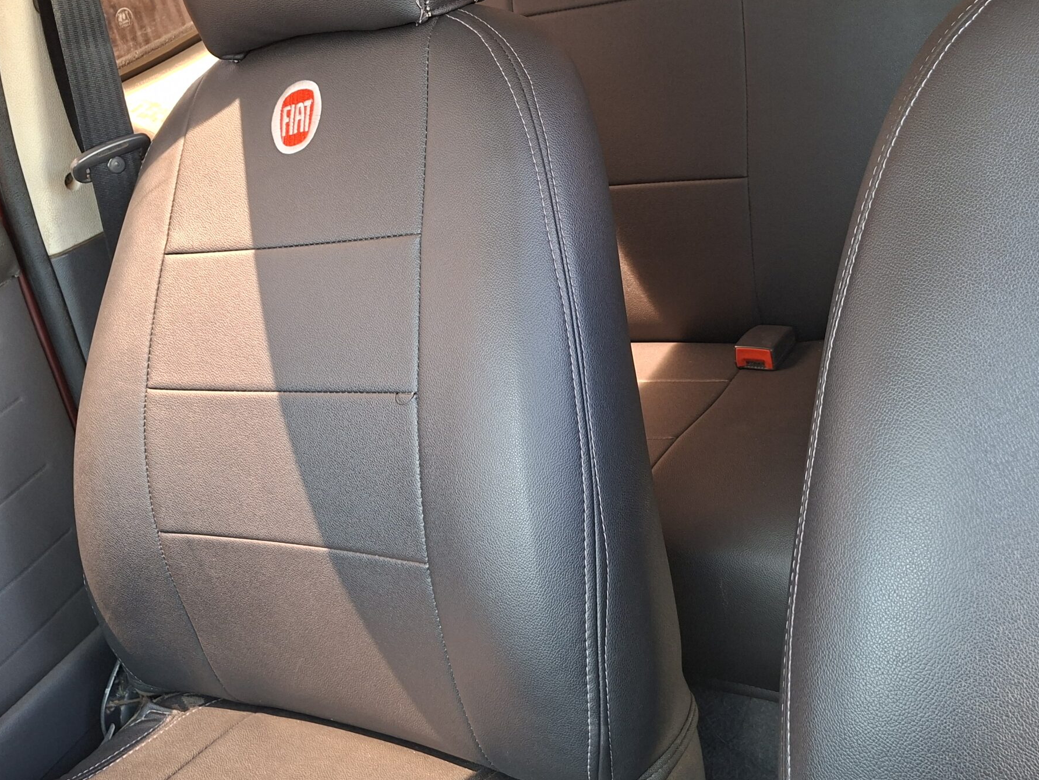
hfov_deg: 55.3
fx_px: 990
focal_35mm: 33
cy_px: 306
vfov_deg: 42.7
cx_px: 537
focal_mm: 5.54
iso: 200
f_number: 1.8
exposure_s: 1/120
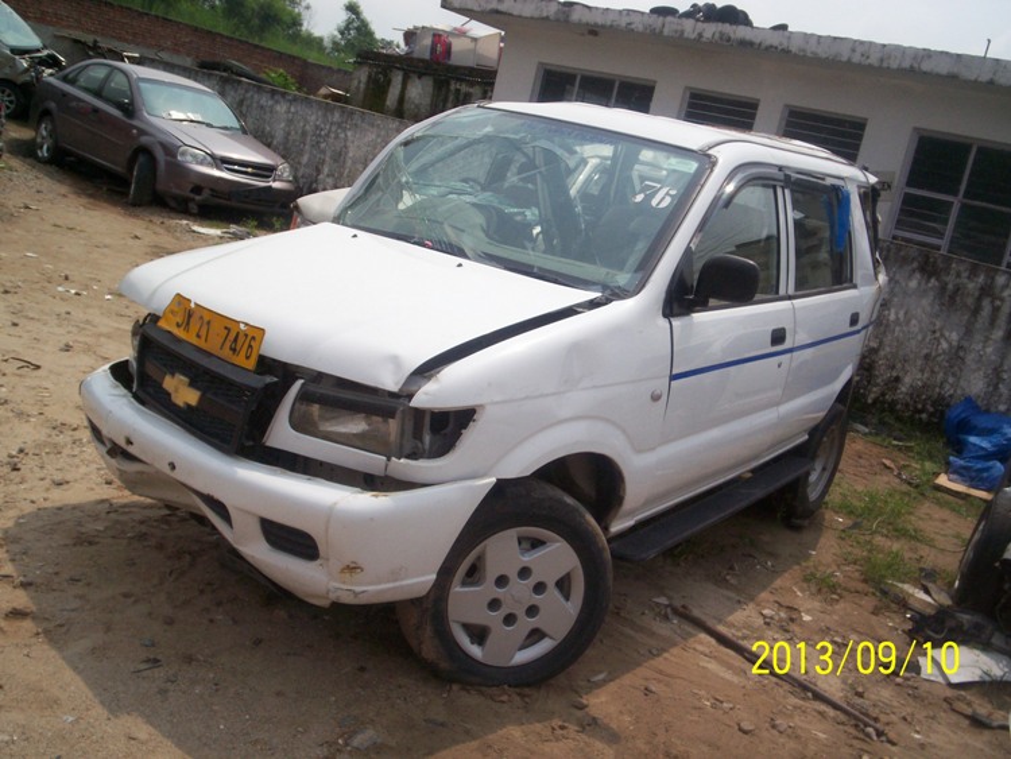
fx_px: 1052
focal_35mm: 36
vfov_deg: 39.7
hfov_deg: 51.3
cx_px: 506
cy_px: 380
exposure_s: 1/1186
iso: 100
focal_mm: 5.9
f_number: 4.5
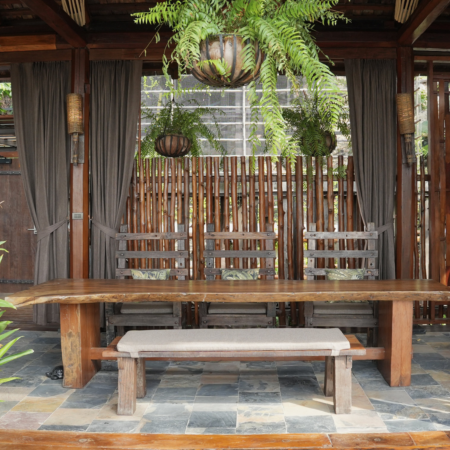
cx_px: 241
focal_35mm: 39
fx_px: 574
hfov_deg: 42.8
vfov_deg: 42.8
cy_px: 224
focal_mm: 20.2
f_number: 4.5
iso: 500
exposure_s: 1/400
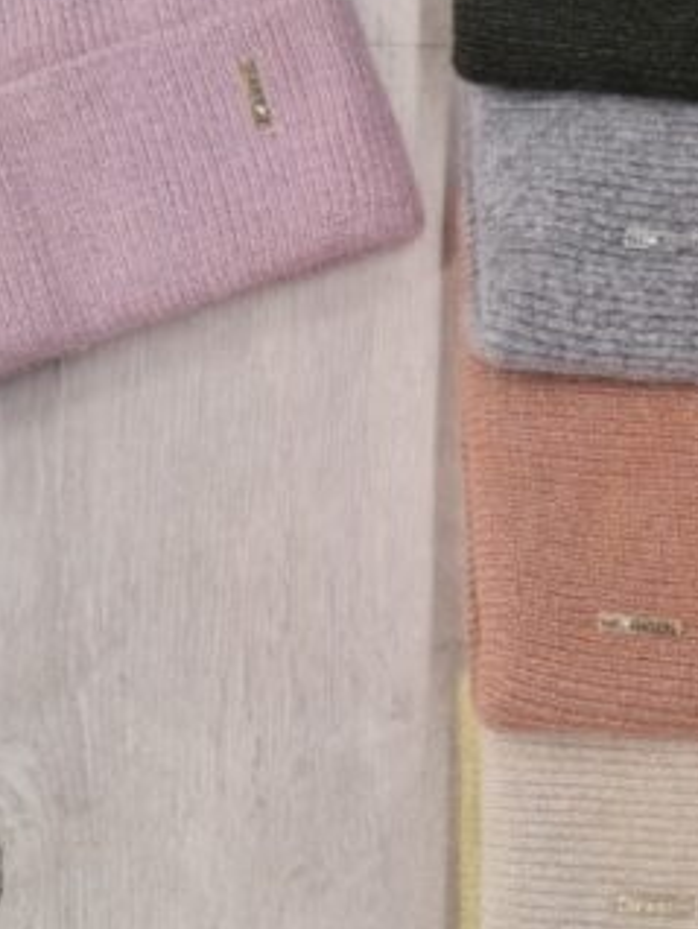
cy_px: 415
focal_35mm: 55
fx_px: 1477
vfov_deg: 34.9
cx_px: 504
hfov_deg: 26.3
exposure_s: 1/100
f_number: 1.8
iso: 100
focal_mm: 7
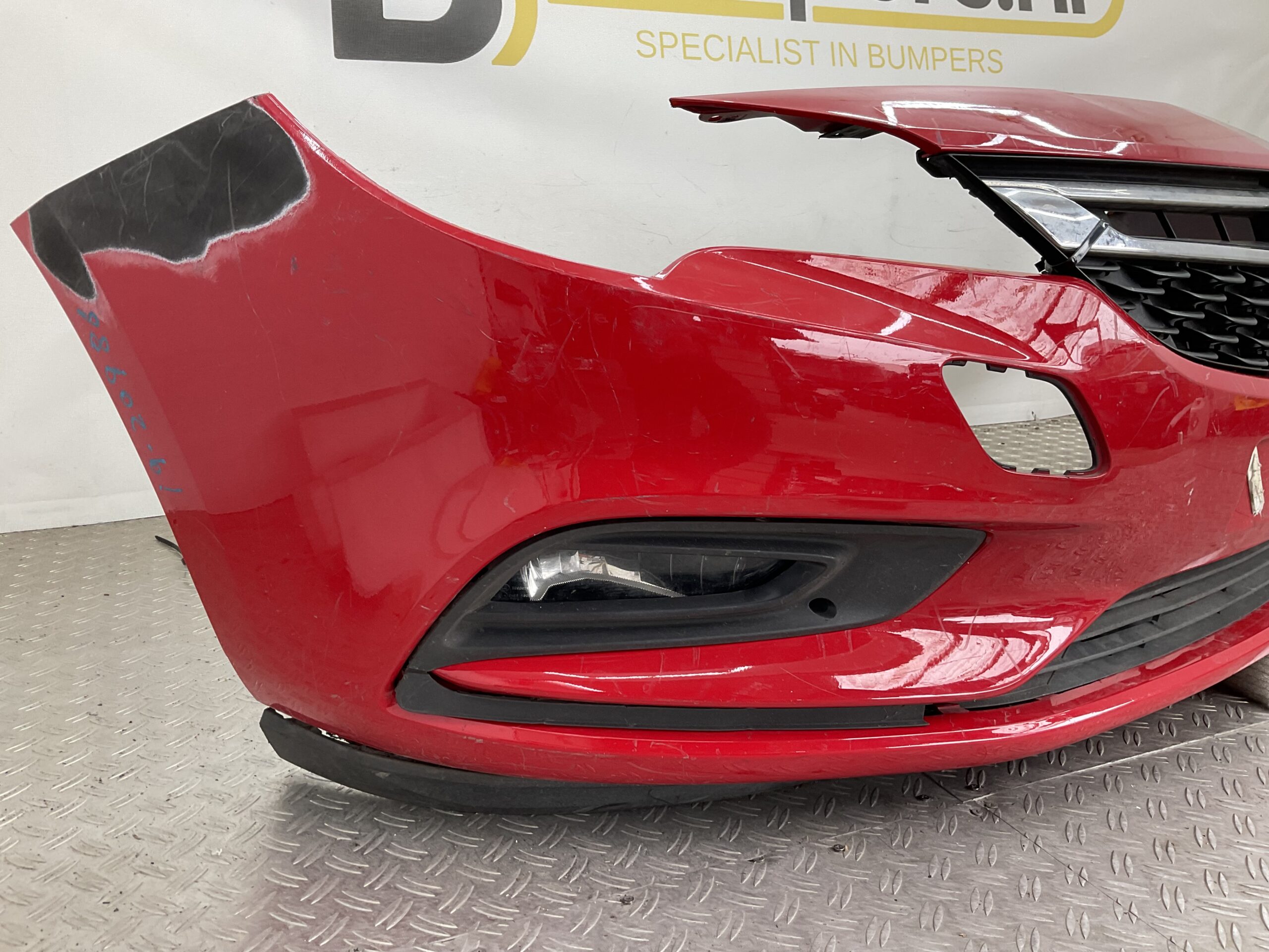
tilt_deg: -15.8
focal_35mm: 29
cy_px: 476
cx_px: 634
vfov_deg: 48.2
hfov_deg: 61.7
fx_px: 1063
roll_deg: -1.6
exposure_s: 1/120
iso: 40
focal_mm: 3
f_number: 1.8
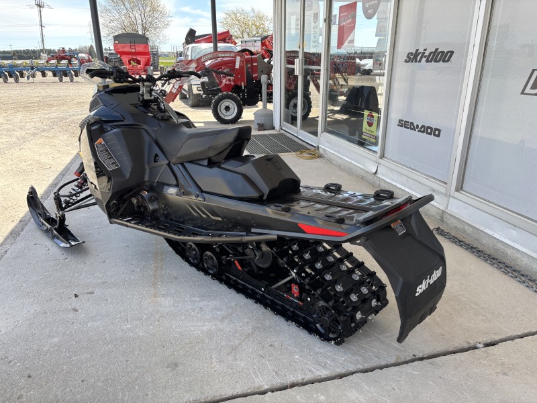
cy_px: 202
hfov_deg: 67.3
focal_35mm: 26
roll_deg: +0.0
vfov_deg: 53.1
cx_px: 268
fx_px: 403
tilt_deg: -19.7
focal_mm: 5.96
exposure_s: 1/584
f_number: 1.6
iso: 50
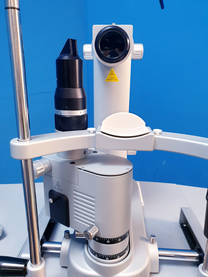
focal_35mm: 26
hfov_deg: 53.1
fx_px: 208
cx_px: 104
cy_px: 138
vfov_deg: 67.3
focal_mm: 4.3
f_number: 2.4
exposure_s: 1/50
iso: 320
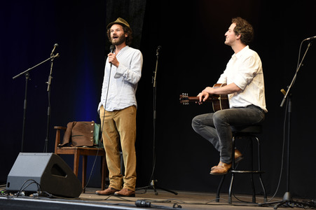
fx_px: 965
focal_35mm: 110
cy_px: 105
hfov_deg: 18.6
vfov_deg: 12.4
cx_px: 158
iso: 500
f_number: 6.3
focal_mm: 110
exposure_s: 1/80
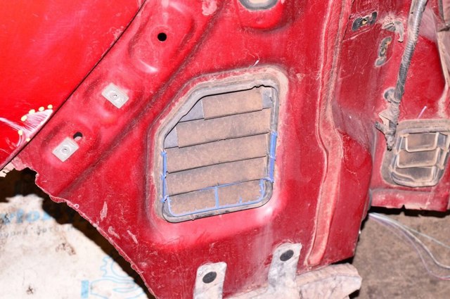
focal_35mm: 82
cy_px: 150
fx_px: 1030
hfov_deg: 24.6
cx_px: 225
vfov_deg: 16.5
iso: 1600
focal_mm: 55
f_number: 8
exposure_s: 1/200
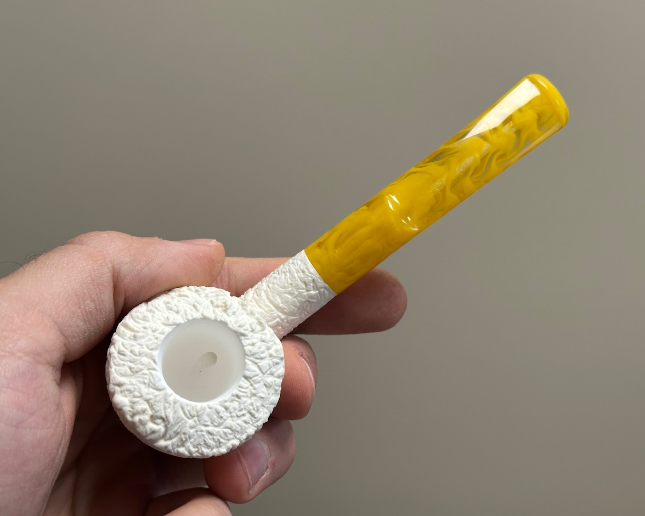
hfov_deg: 36.6
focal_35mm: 51
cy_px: 256
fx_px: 974
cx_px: 350
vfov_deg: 29.7
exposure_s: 1/121
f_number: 1.78
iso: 80
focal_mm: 6.86
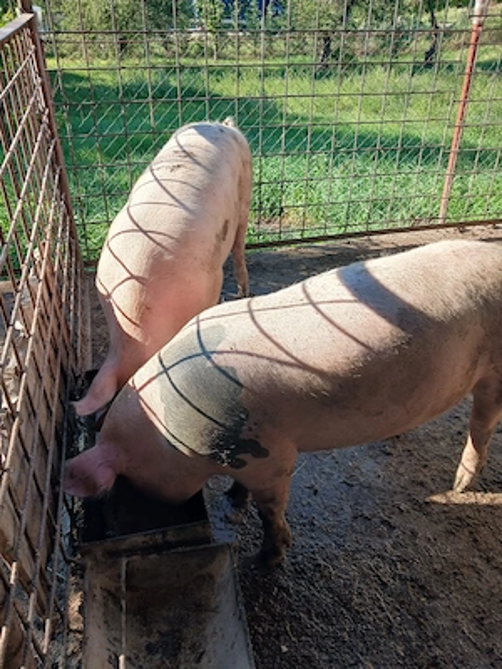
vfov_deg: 65.3
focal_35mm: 27
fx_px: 522
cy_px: 334
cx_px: 251
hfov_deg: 51.4
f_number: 1.8
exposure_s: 1/156
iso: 20
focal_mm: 3.98
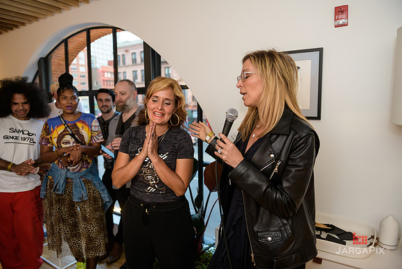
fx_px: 268
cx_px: 201
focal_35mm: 24
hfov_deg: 73.7
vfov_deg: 53.2
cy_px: 134
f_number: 3.2
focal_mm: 24
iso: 800
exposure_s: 1/125
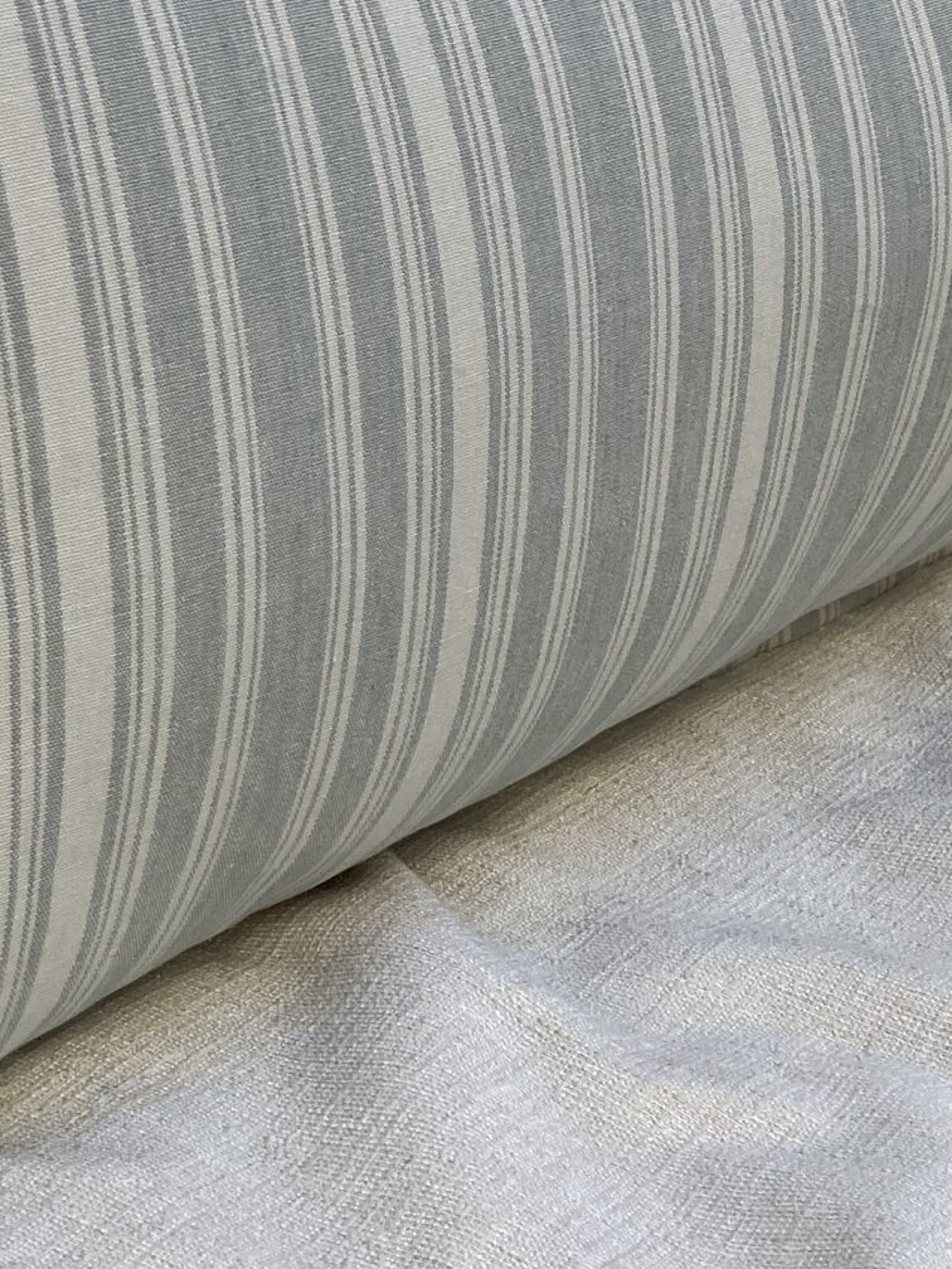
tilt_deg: -18.5
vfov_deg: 14.9
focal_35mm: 132
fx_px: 4840
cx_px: 384
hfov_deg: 11.2
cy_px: 277
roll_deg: -7.0
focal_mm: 6
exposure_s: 1/318
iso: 20
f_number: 2
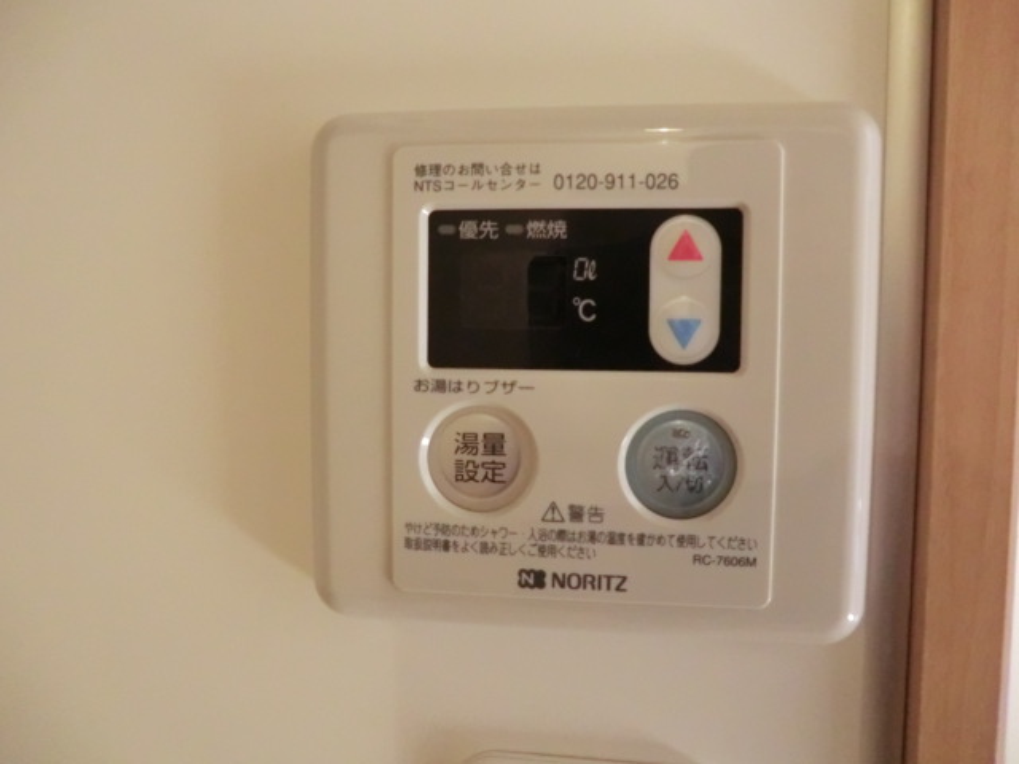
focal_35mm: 24
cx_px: 510
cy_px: 382
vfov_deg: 56.8
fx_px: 706
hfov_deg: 71.6
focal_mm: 4.3
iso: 800
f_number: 3.2
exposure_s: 1/60
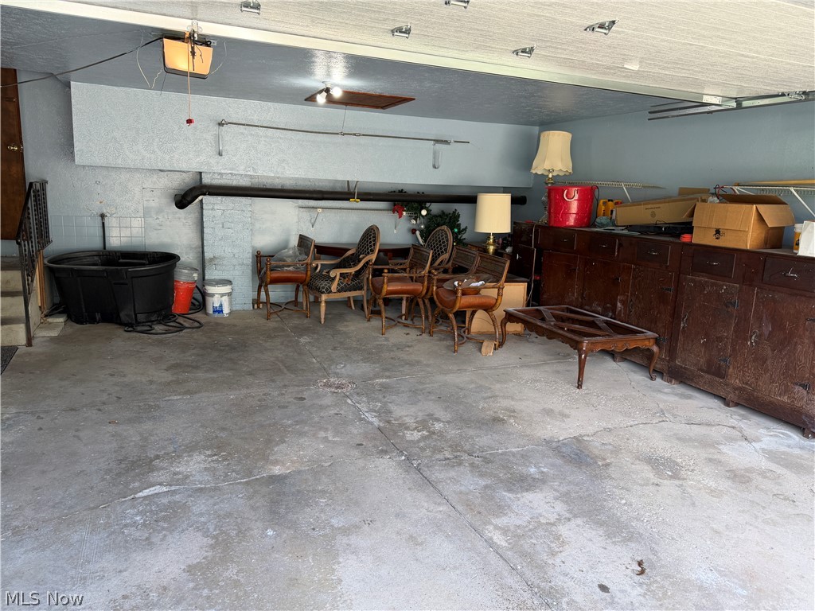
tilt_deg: -11.1
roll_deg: -1.2
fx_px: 565
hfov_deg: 71.6
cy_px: 306
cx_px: 408
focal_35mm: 24
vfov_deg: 56.8
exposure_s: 1/121
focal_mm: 6.76
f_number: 1.78
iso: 64
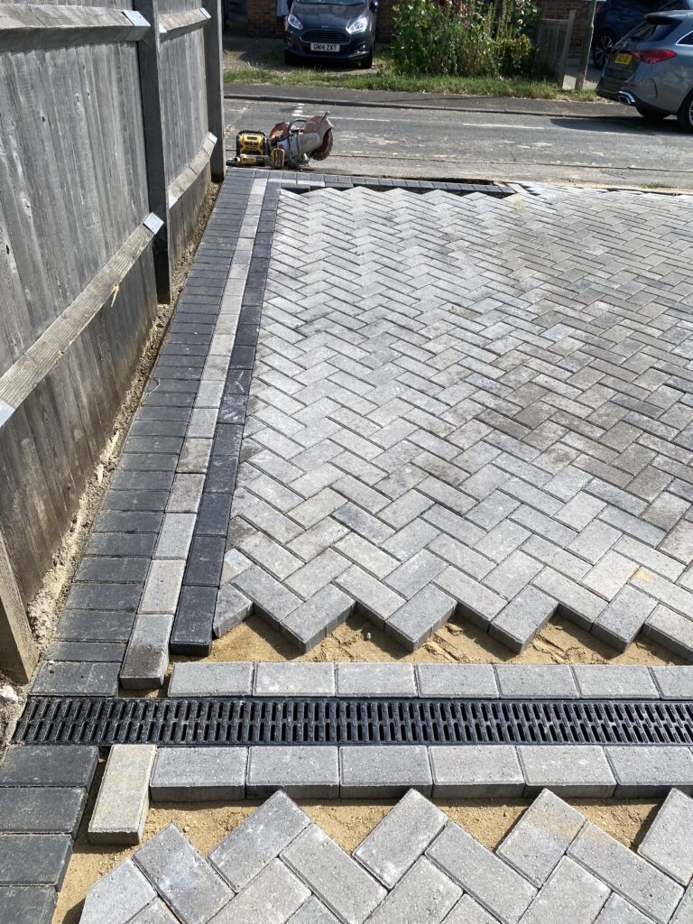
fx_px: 694
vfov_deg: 67.3
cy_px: 462
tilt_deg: -29.9
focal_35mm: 26
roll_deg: +0.5
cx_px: 346
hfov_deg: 53.1
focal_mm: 4.25
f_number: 1.8
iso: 32
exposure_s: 1/2817
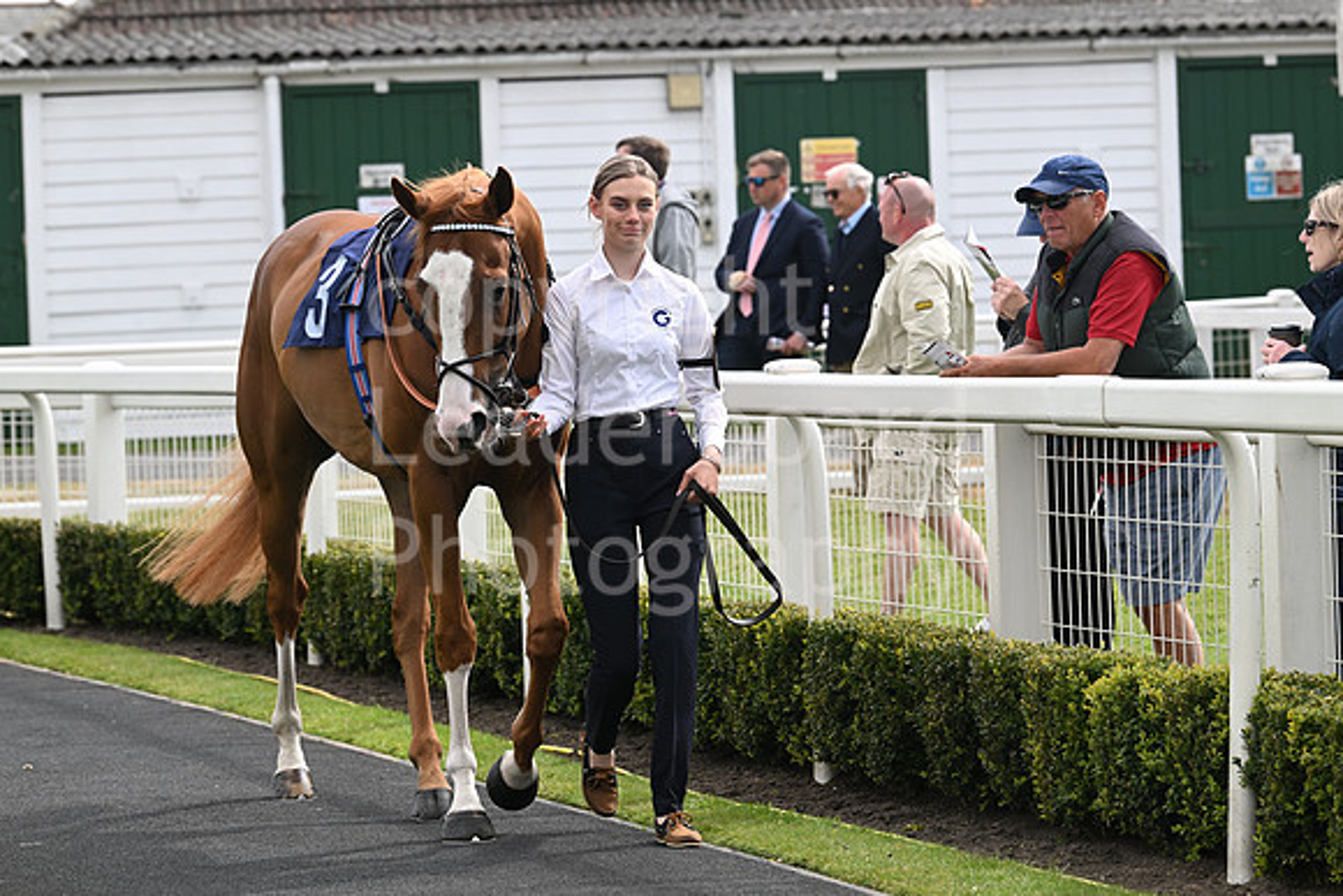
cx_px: 672
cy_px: 448
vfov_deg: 8.6
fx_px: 5970
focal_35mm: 160
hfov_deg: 12.8
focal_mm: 160
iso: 400
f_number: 6.3
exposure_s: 1/1000
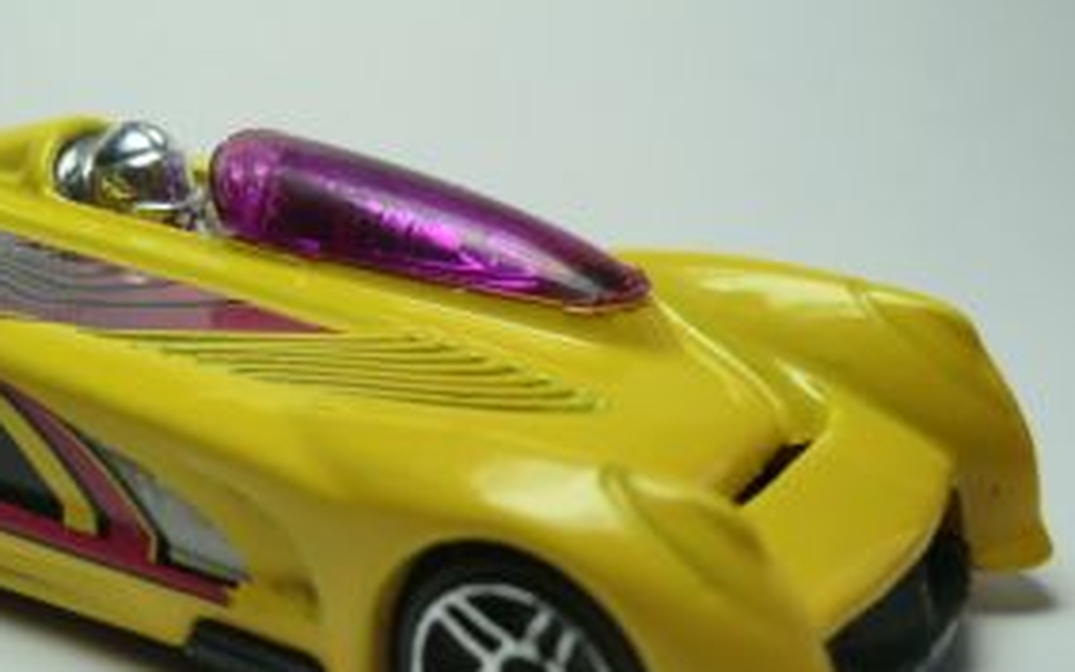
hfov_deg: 33.7
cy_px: 406
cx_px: 349
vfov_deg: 21.6
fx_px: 1758
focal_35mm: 60
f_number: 3.8
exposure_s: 1/200
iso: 64
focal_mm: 7.1
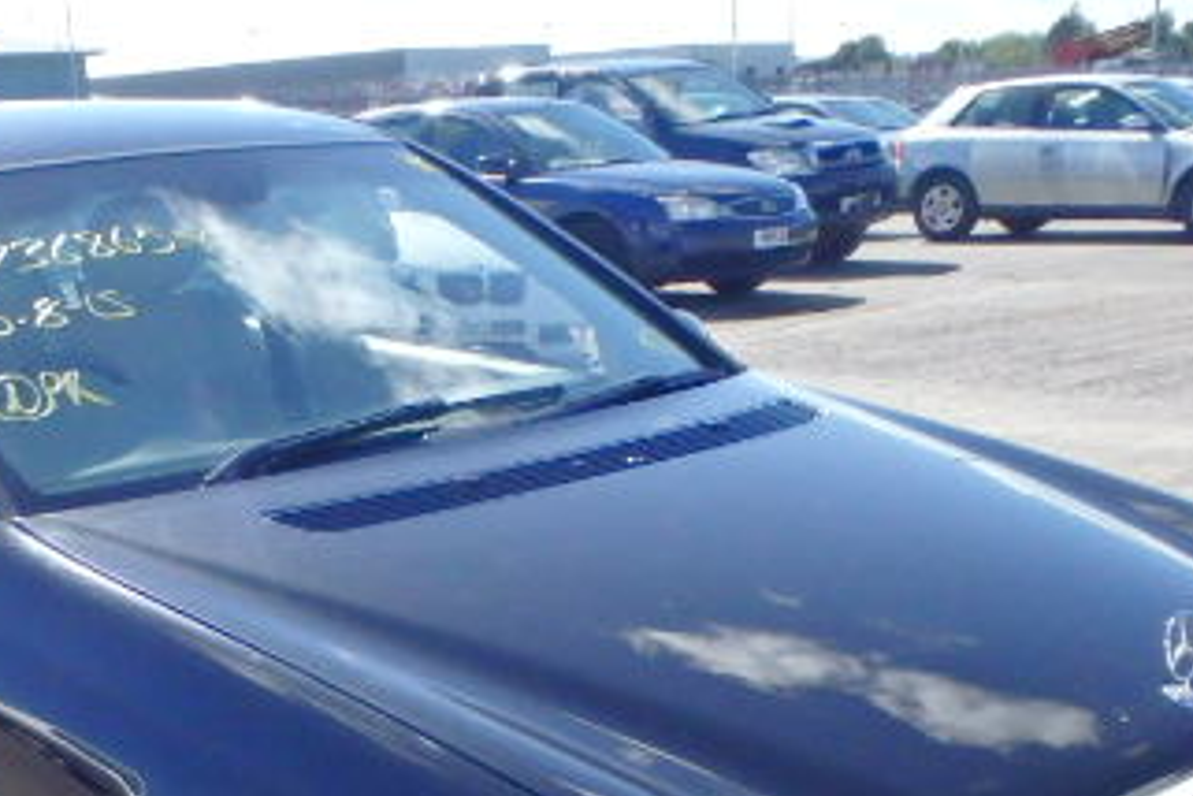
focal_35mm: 58
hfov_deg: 34.0
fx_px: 1922
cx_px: 361
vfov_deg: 22.3
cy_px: 826
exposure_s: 1/500
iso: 1000
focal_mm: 5
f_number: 11
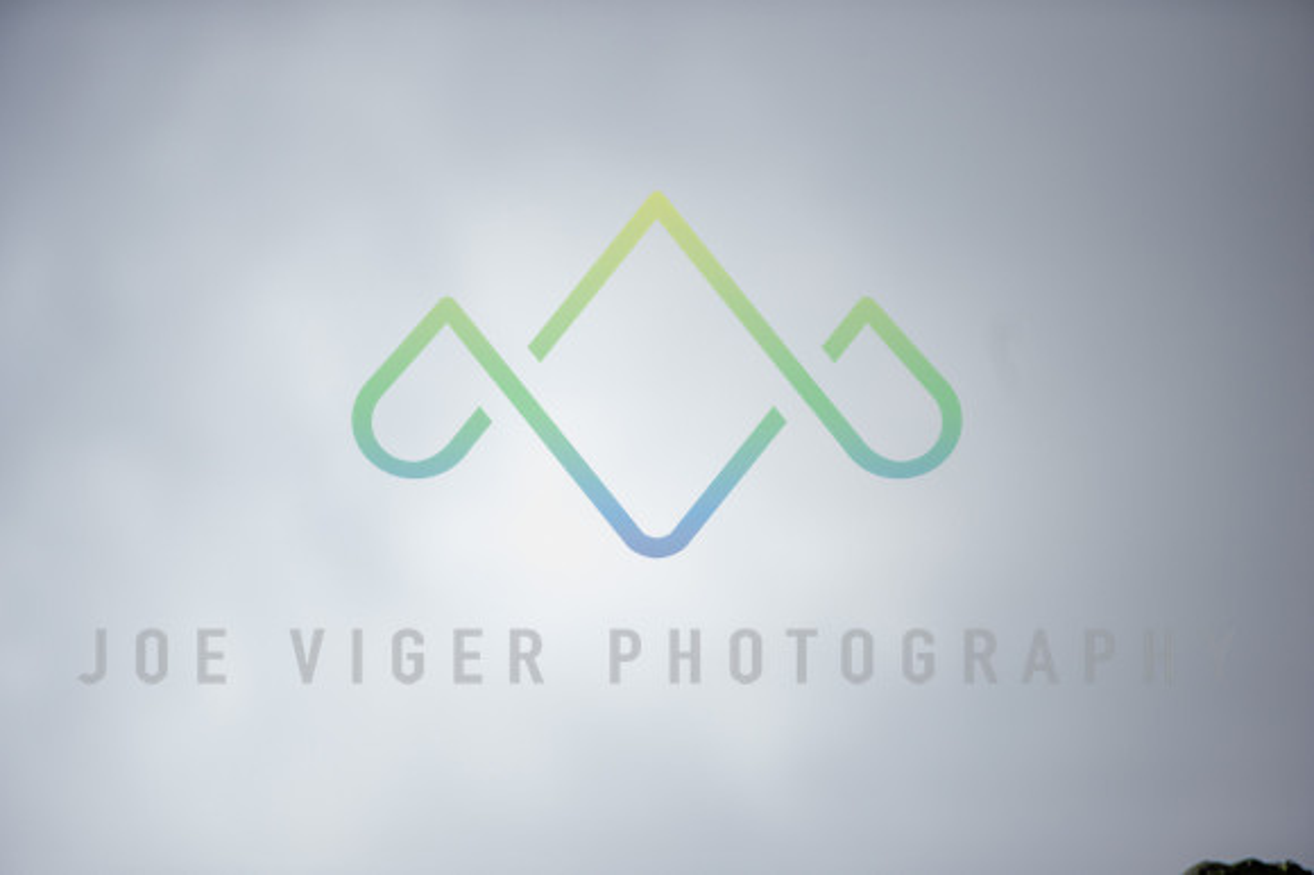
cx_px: 657
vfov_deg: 6.9
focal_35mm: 200
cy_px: 438
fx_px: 7296
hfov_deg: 10.3
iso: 640
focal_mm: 200
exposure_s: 1/8000
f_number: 2.8
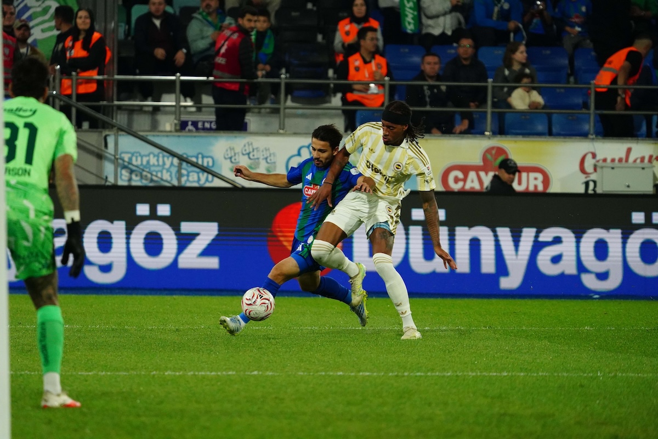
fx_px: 7201
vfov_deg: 3.5
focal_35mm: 394
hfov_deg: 5.2
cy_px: 220
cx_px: 329
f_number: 5.6
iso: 8000
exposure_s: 1/1500
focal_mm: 394
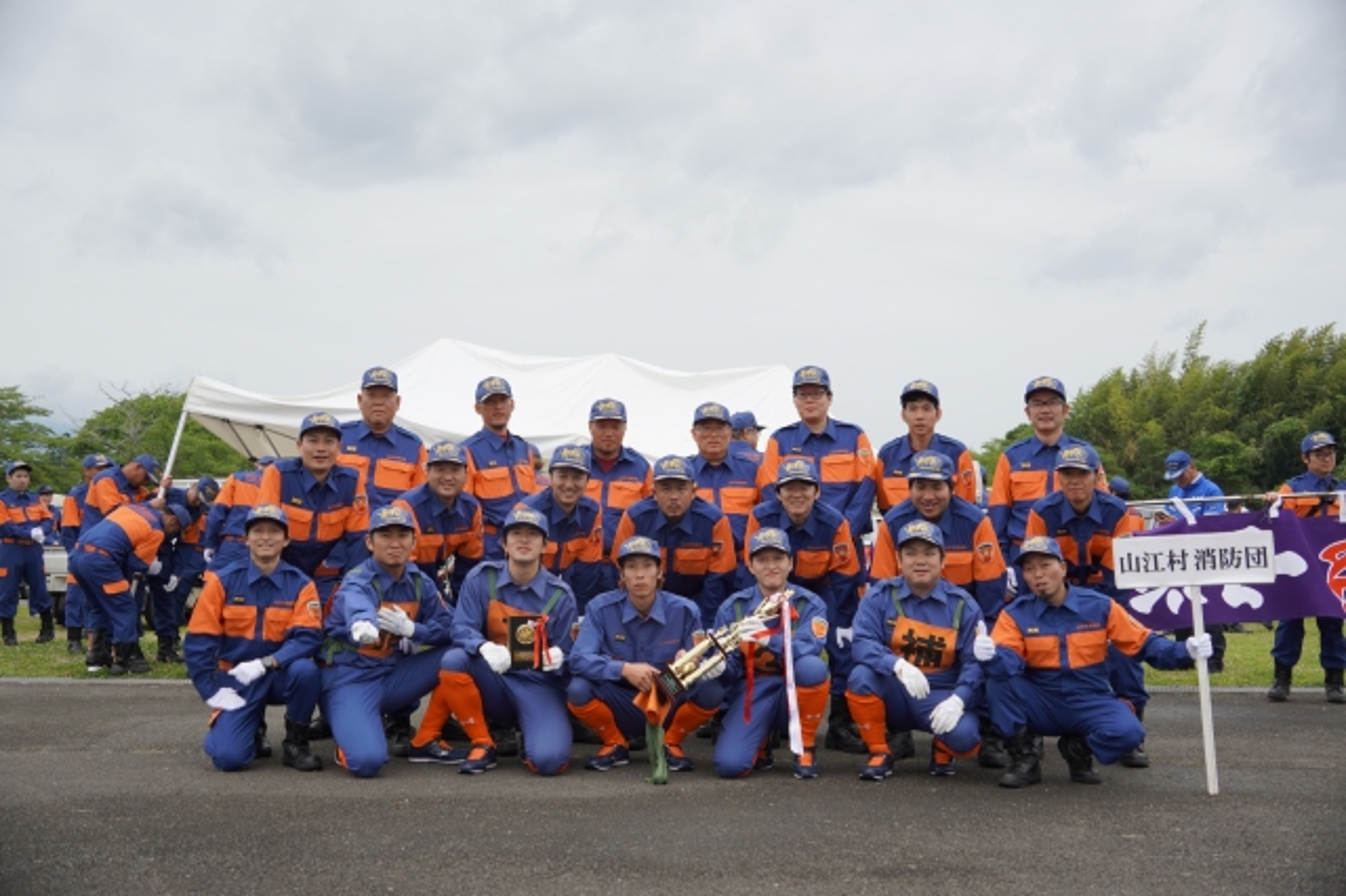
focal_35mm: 40
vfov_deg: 33.0
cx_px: 673
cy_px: 448
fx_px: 1513
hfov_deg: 47.9
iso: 100
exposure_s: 1/400
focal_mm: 27
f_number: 4.5
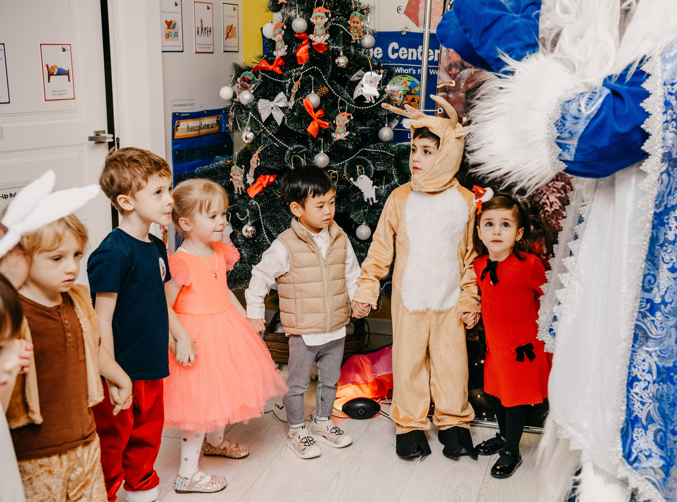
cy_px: 261
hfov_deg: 37.3
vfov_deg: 28.1
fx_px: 1000
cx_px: 391
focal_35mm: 51
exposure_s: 1/160
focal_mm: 46
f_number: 4.5
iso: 250
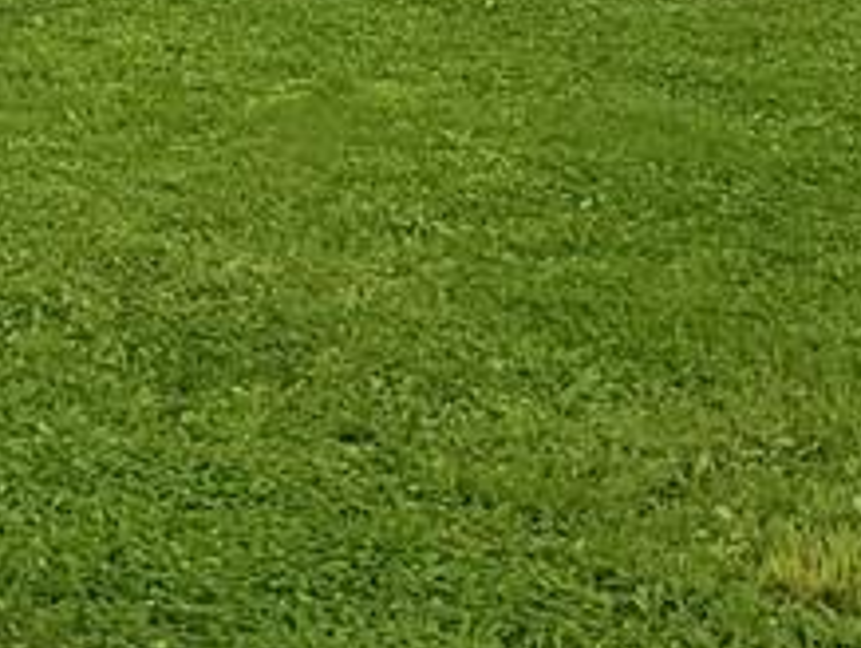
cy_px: -755
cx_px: 122
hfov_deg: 16.0
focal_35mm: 122
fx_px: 3038
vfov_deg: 10.8
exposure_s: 1/566
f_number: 2.4
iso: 50
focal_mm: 4.3
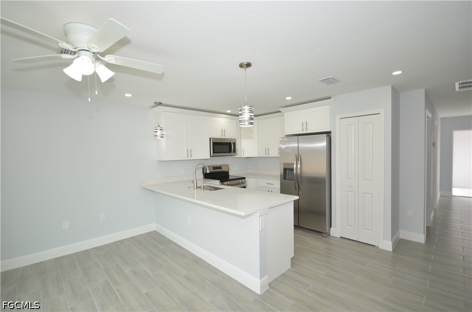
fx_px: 216
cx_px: 236
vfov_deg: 71.8
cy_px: 156
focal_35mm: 16
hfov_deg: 95.1
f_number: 5
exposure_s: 1/100
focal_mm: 11
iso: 200
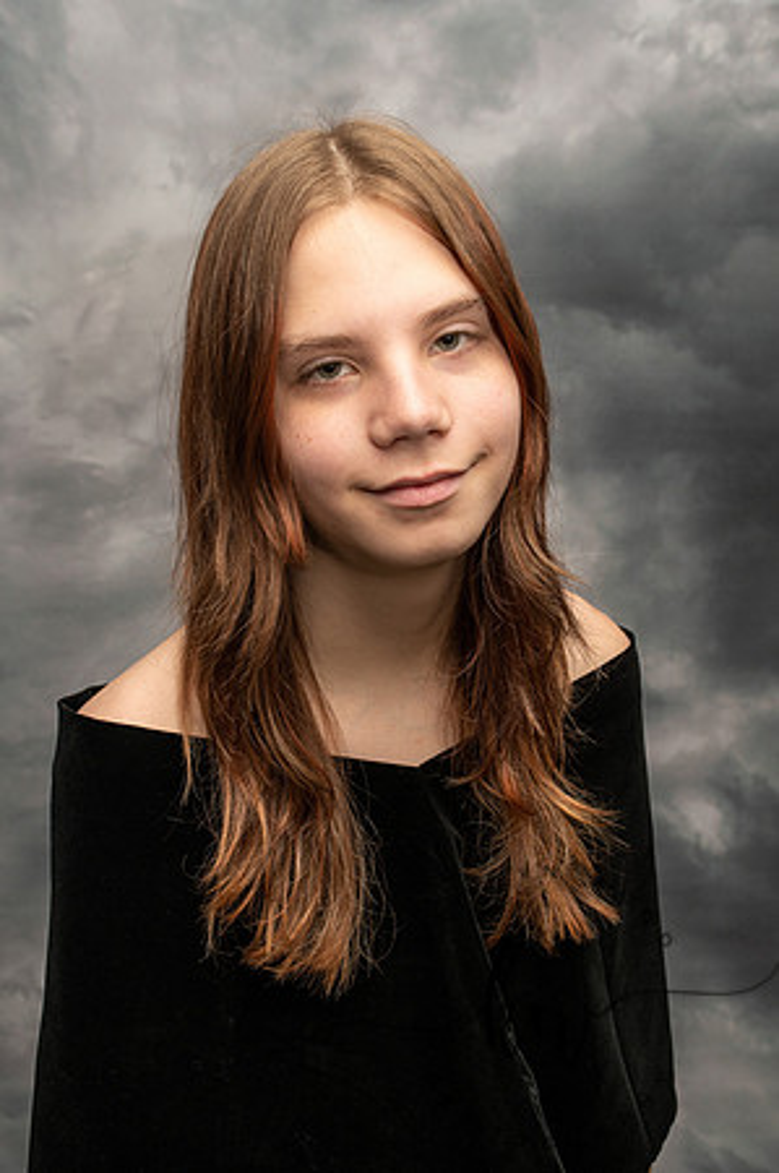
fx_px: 1139
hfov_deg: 37.8
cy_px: 586
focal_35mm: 35
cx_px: 390
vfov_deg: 54.5
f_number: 9
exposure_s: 1/200
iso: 500
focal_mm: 35
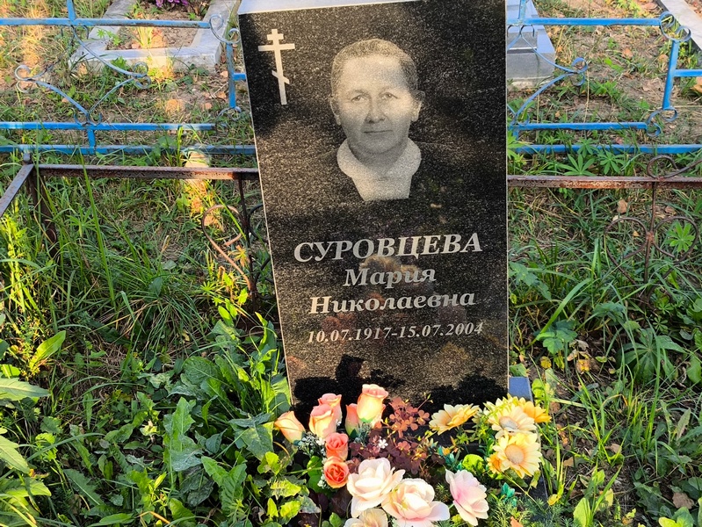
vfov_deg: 29.1
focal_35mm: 50
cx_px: 351
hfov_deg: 38.2
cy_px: 264
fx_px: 1014
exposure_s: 1/172
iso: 50
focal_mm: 4.71
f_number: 1.7
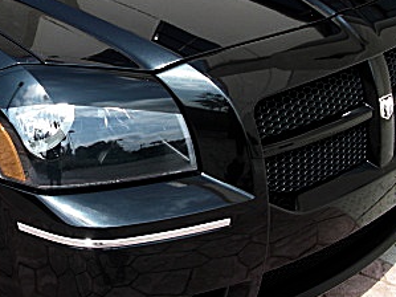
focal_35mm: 77
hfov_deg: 24.9
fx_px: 881
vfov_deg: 19.0
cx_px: 75
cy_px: 88
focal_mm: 6.3
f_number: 2.8
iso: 50
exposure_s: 1/320
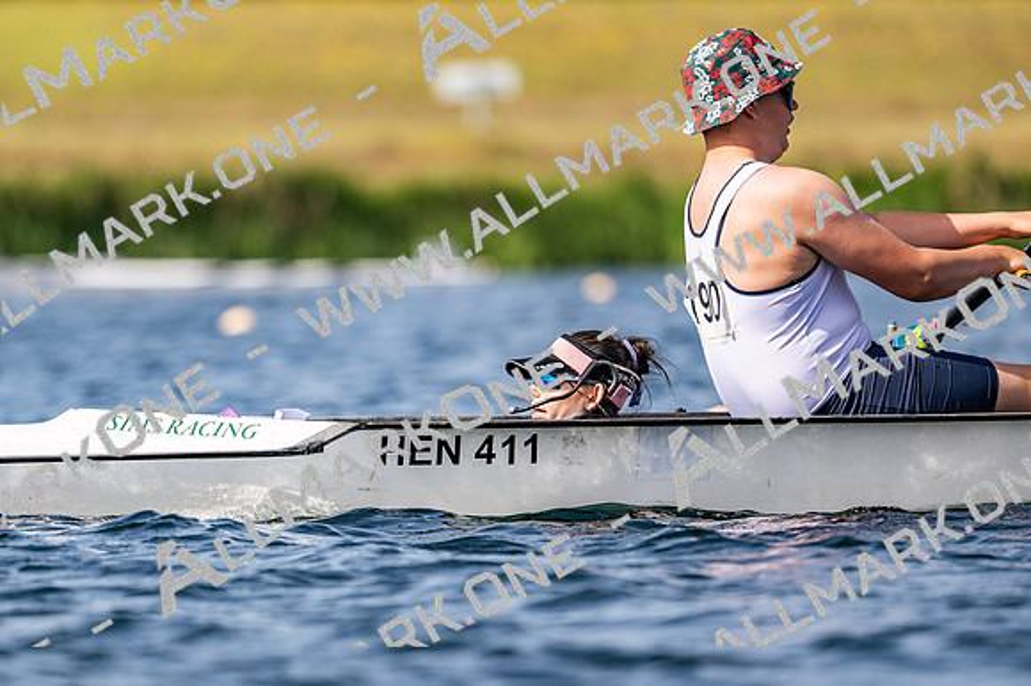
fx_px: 17173
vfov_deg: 2.3
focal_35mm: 600
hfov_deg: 3.4
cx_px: 516
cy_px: 343
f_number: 4.5
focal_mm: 400
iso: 180
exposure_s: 1/2500
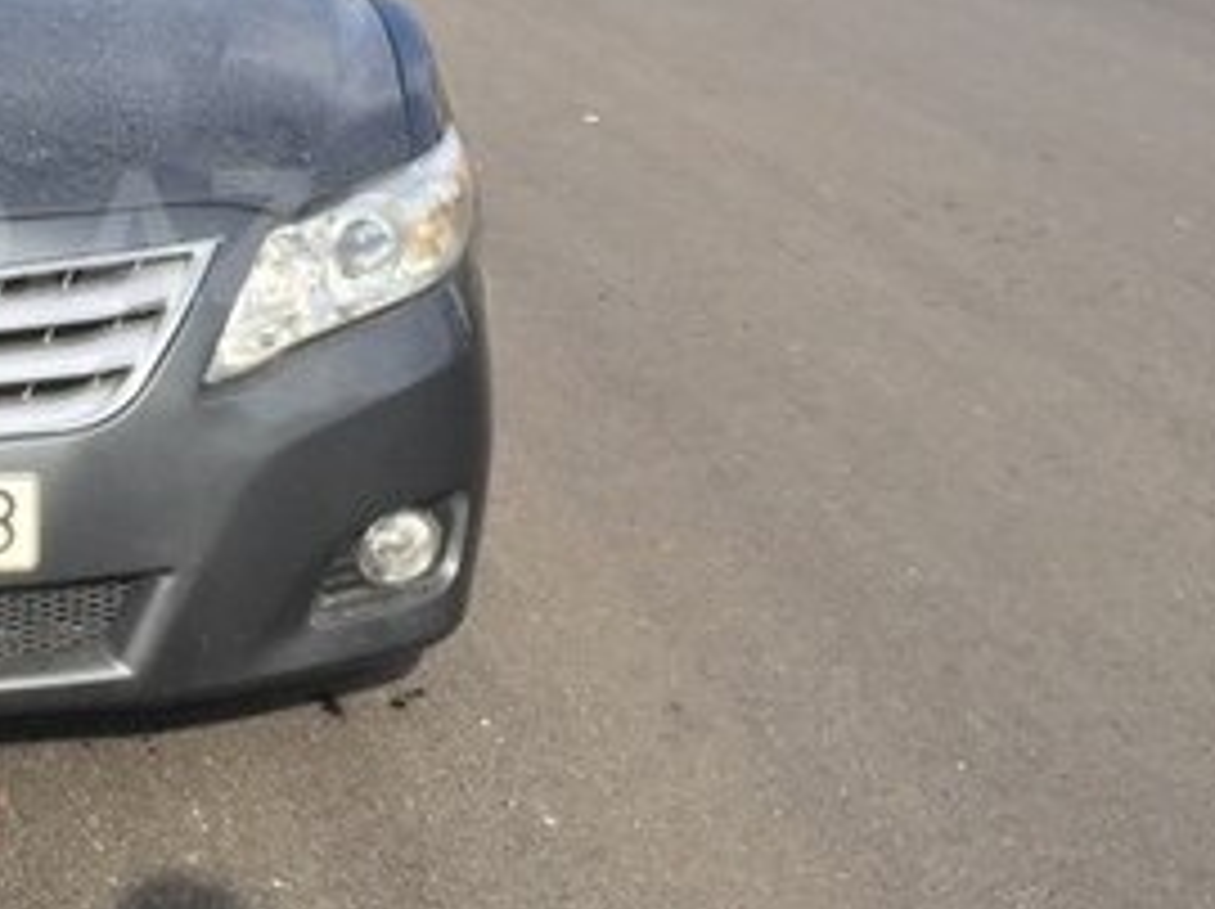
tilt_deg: -14.8
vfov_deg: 20.5
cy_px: 236
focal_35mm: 71
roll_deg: -1.8
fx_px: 2490
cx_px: -148
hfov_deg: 25.3
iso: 32
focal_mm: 4.15
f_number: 2.2
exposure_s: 1/1099
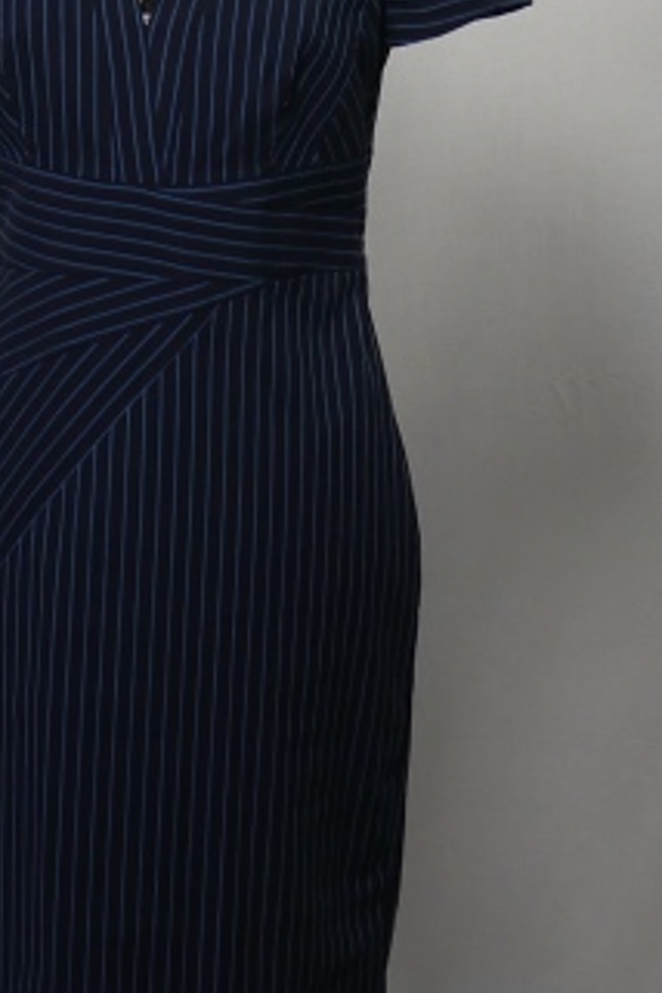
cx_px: 210
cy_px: 354
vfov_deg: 34.3
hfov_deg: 23.3
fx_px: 1600
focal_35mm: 58
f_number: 3.5
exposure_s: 1/80
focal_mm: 14
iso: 200
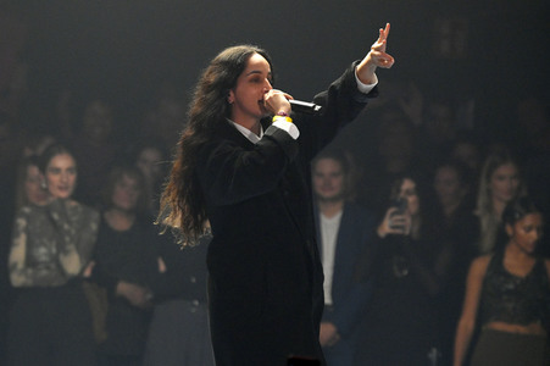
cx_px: 275
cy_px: 183
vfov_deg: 4.9
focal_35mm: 280
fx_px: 4275
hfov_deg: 7.4
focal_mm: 280
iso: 5000
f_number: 5.6
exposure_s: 1/640
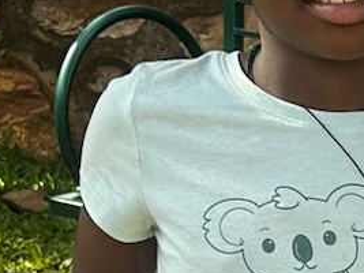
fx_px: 1934
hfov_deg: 9.6
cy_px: 542
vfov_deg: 7.7
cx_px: 855
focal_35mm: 184
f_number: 1.78
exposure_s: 1/384
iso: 80
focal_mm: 6.86
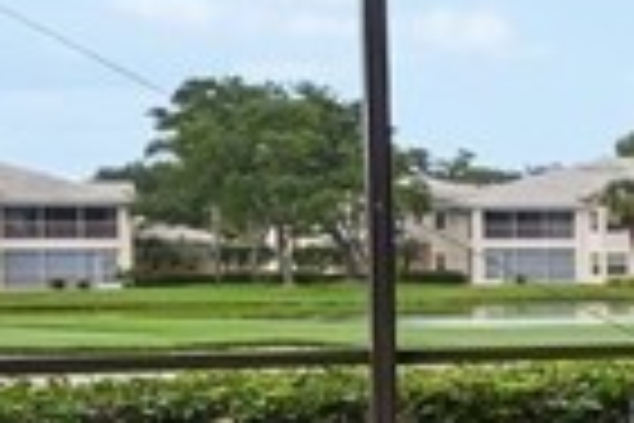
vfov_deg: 12.7
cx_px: 2289
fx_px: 1902
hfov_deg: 9.2
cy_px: 277
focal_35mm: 108
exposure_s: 1/80
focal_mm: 14
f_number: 8
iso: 50
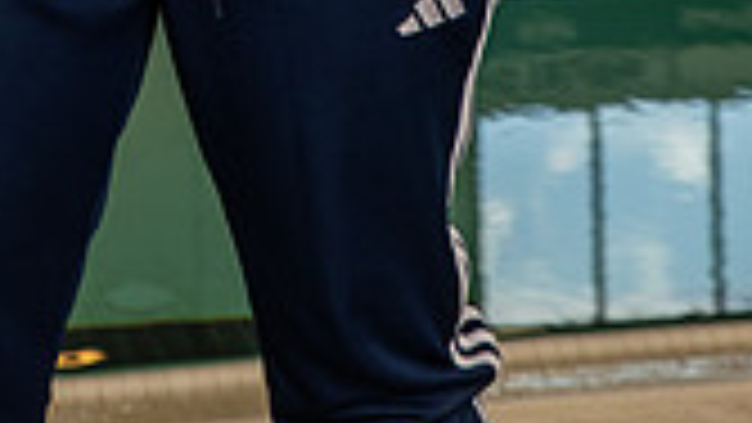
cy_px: -558
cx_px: 171
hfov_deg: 12.3
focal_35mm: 175
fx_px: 3490
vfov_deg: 6.6
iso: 640
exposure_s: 1/250
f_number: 7.1
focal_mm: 62
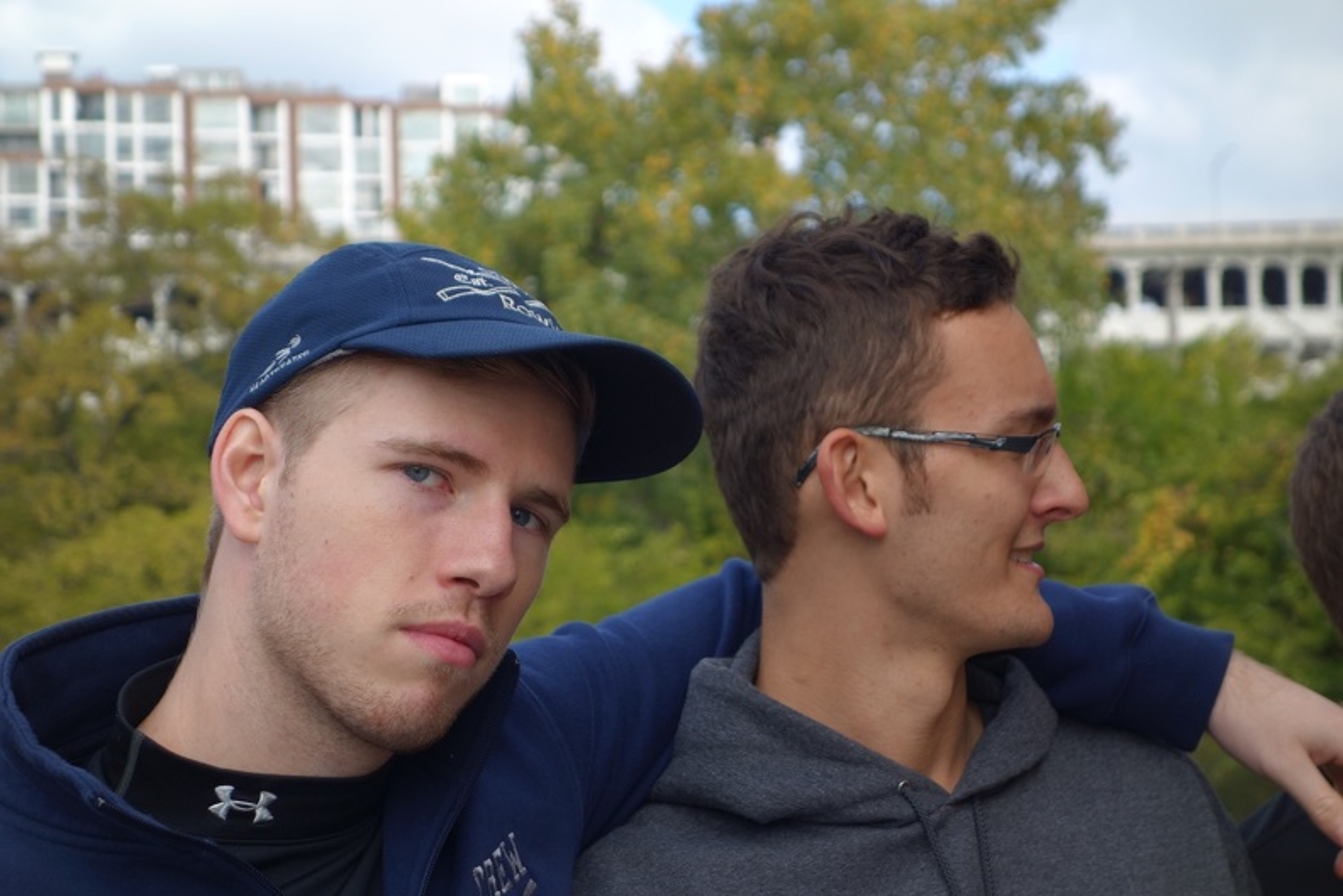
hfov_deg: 20.6
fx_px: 3693
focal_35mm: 99
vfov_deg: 13.8
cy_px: 448
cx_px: 672
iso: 125
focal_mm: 36.84
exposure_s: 1/250
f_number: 4.9
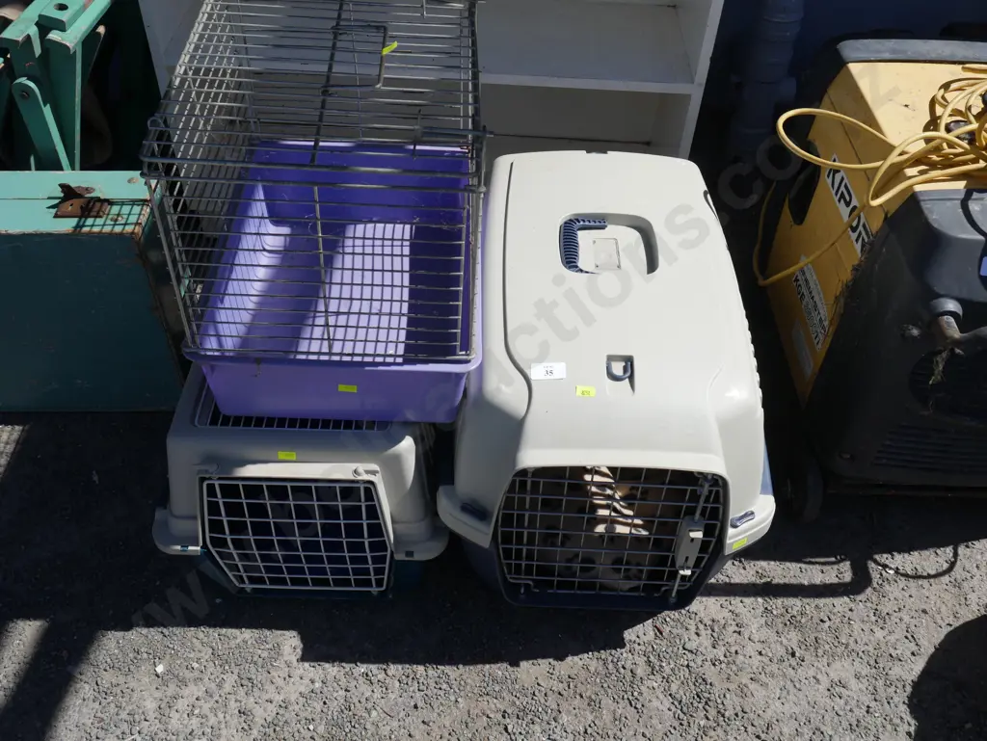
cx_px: 494
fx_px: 913
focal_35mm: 32
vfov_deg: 44.2
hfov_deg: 56.8
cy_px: 370
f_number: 8
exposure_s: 1/640
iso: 200
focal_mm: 16
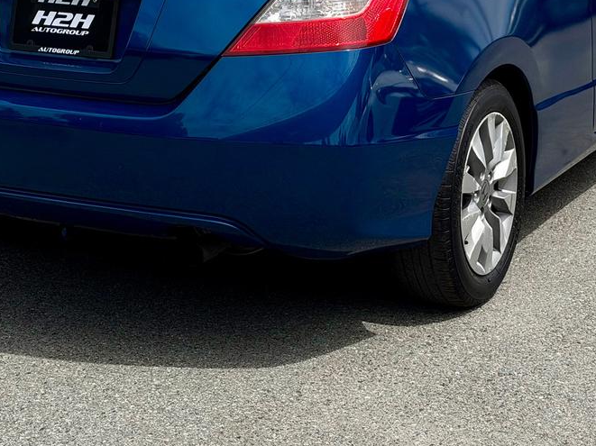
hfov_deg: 21.1
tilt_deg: -8.2
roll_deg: +0.0
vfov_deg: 15.6
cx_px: 326
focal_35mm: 93
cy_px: 18
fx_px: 1600
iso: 64
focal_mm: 6.76
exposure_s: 1/7143
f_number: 1.78
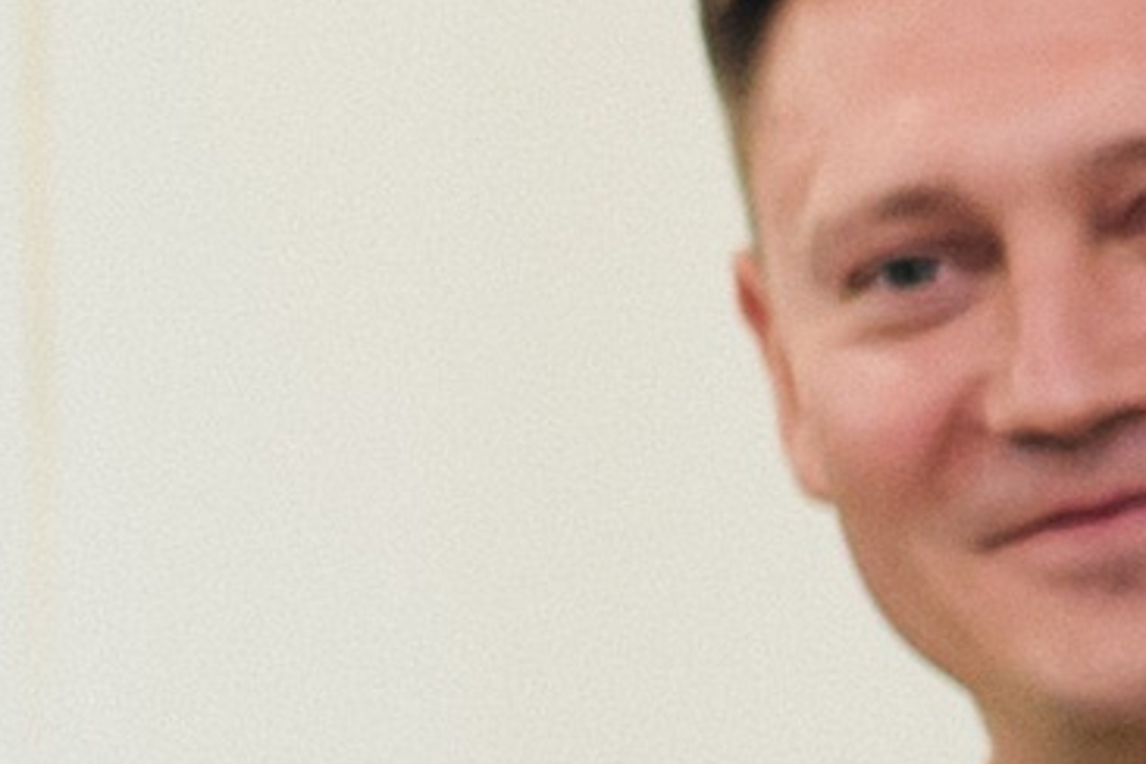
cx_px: 3454
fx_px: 14228
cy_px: 1193
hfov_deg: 4.4
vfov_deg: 3.1
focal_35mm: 447
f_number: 2.2
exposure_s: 1/100
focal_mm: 35
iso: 500
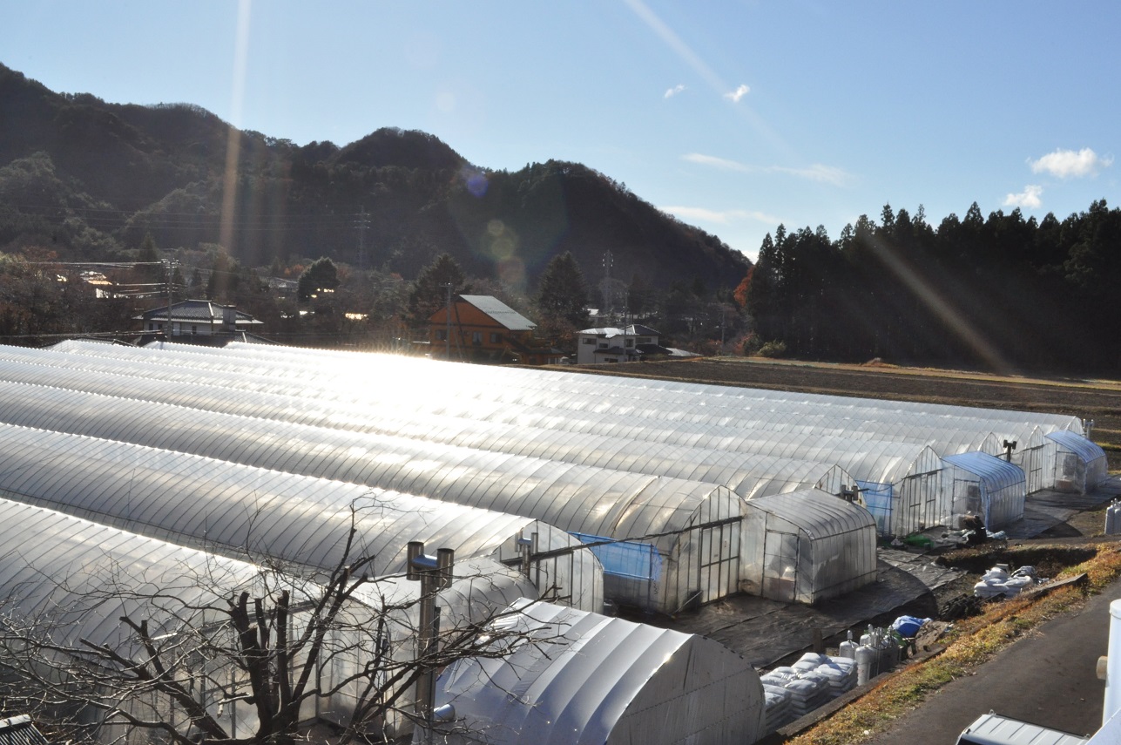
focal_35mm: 39
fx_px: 1213
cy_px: 372
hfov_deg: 49.6
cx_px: 560
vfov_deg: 34.1
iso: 1000
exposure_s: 1/200
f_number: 29
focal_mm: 26
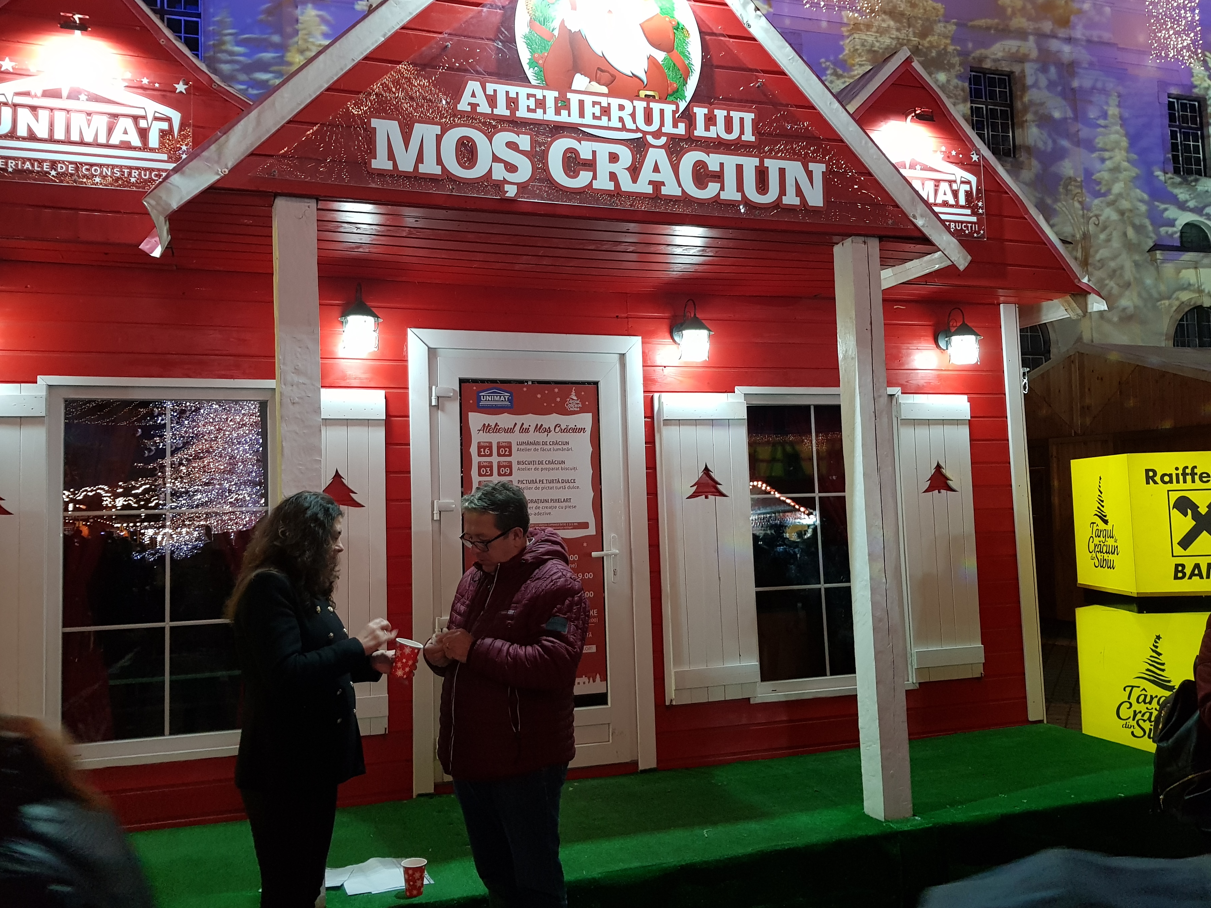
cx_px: 602
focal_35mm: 29
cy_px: 434
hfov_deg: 61.7
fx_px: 1014
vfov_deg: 48.2
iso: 200
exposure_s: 1/25
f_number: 1.7
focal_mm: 4.2
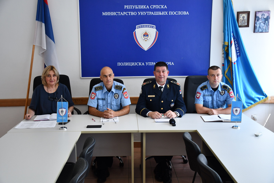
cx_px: 137
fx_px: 304
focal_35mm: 40
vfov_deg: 33.4
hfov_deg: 48.5
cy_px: 92
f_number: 4
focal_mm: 27
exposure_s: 1/200
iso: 800
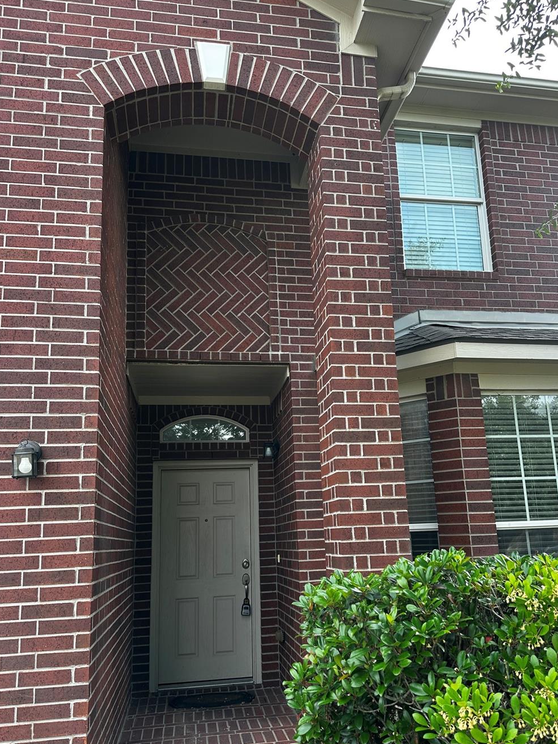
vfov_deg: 63.3
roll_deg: +1.1
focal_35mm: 28
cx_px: 299
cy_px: 408
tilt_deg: +11.4
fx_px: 602
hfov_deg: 49.7
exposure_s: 1/252
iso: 80
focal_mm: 6.86
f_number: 1.78
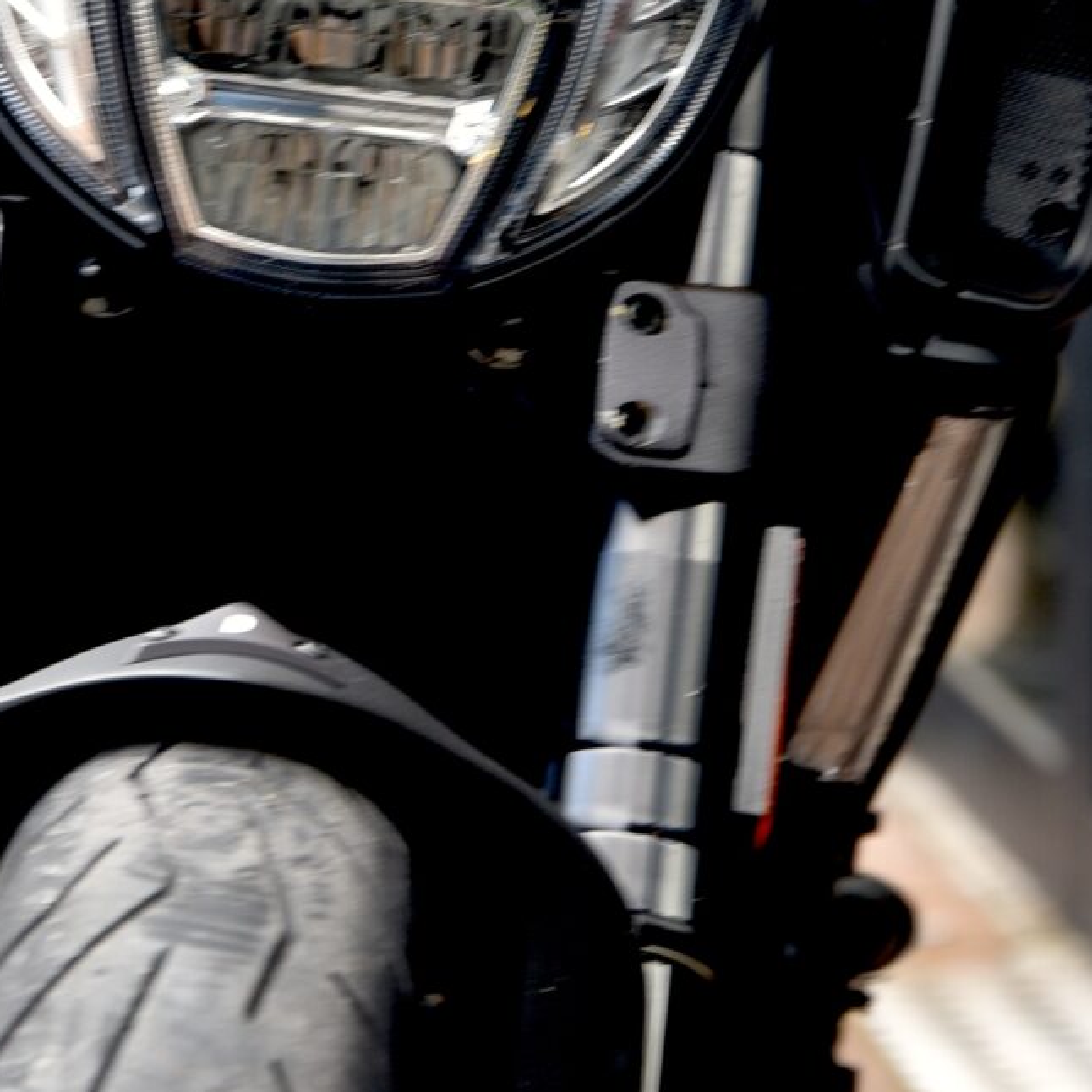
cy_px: 374
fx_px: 8423
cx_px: 437
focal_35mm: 236
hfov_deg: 7.4
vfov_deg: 7.4
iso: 200
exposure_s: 1/60
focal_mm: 70
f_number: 3.5
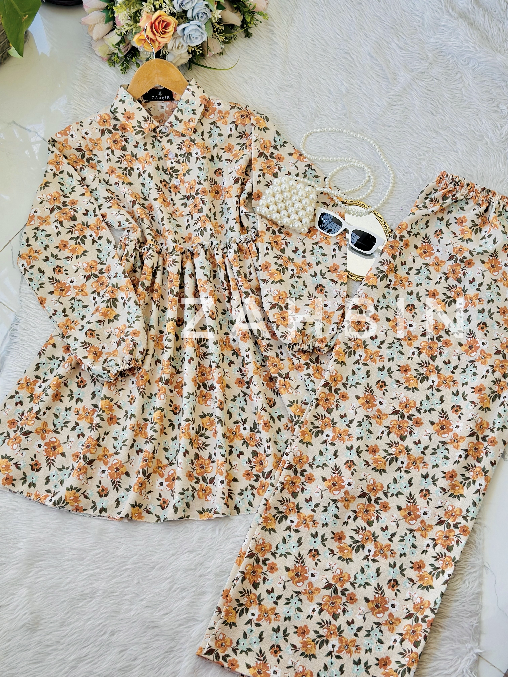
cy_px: 338
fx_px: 939
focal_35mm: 48
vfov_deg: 39.7
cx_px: 254
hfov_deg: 30.3
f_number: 1.78
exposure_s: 1/482
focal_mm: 6.86
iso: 80
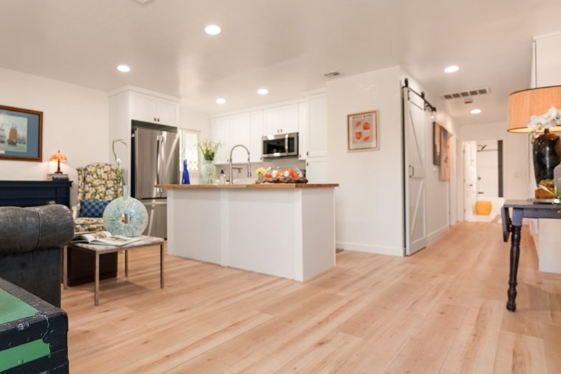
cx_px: 229
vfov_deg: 59.5
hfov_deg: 80.4
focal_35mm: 21
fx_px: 327
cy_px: 189
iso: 640
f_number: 4
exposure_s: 1/100
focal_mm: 16
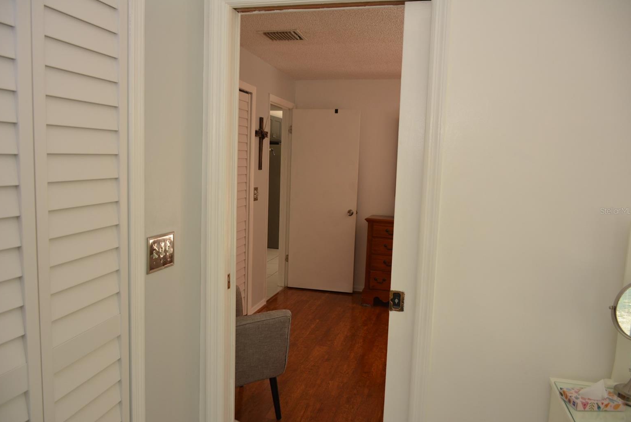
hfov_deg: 65.4
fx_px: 491
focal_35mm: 28
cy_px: 211
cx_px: 310
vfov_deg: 46.5
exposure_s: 1/60
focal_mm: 18
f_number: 4
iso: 320
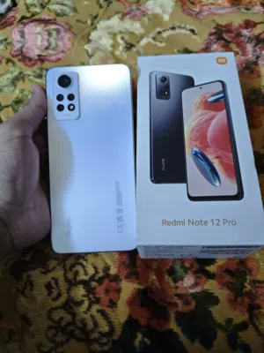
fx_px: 264
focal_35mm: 26
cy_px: 176
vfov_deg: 67.3
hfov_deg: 53.1
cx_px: 132
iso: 320
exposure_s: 1/50
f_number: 1.5
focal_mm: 4.94
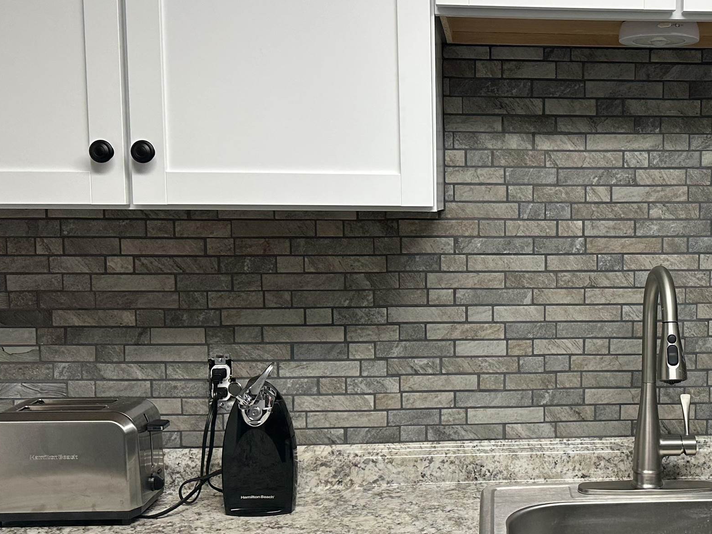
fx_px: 967
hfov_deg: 38.7
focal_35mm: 47
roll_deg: -0.6
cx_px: 582
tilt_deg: -5.4
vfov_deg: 30.9
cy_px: 289
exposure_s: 1/120
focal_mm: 6.86
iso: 160
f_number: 1.78
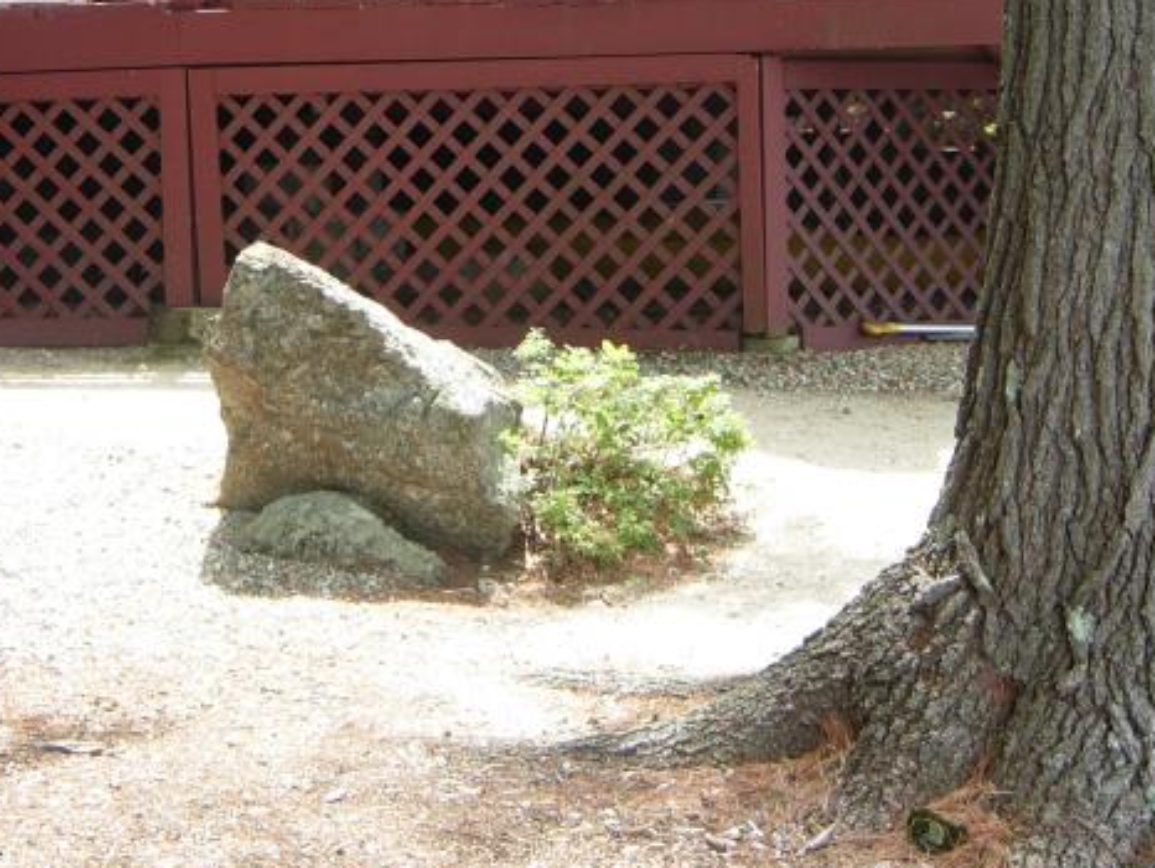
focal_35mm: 90
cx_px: 597
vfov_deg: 16.1
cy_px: 30
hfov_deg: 21.8
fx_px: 3004
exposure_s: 1/69.7
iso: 50
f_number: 2.9
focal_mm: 8.5
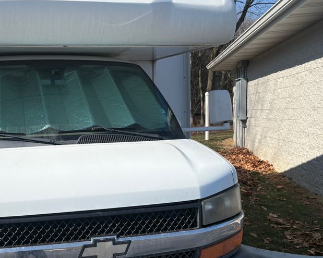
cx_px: 88
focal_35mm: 42
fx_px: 401
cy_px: 149
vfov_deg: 35.6
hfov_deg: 42.7
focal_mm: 5.96
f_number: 1.6
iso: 50
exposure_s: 1/4950
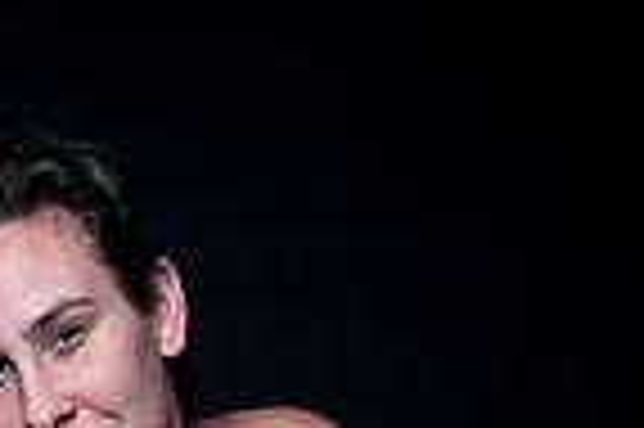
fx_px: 2537
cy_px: 795
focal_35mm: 142
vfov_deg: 9.2
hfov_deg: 14.3
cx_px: 68
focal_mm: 35
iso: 100
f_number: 10
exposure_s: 1/160
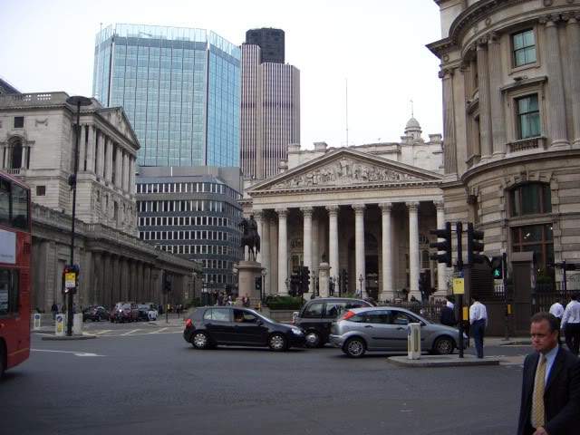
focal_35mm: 39
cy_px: 218
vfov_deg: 36.8
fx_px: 653
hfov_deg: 47.9
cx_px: 290
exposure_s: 1/200
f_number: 2.8
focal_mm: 8
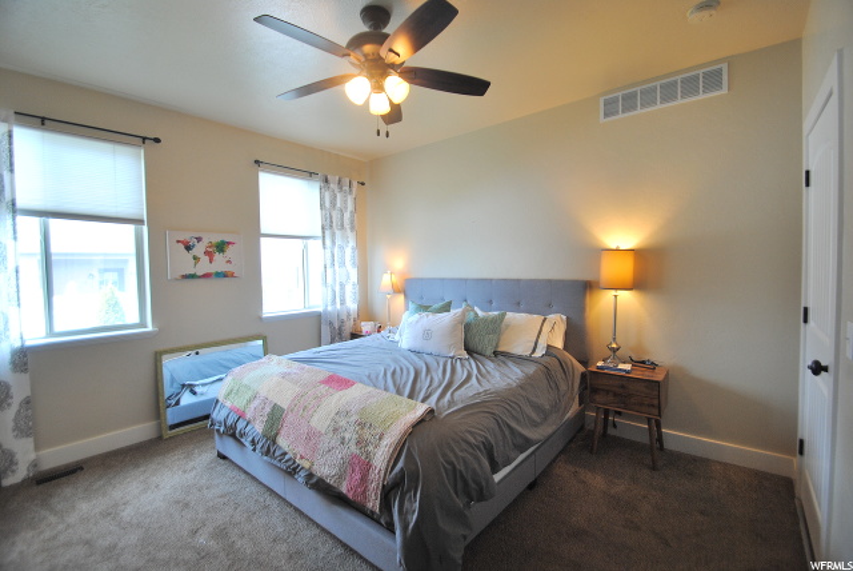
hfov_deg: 100.3
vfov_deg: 77.4
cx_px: 426
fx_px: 356
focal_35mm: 15
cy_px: 286
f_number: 3.5
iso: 220
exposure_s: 1/30
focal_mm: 10
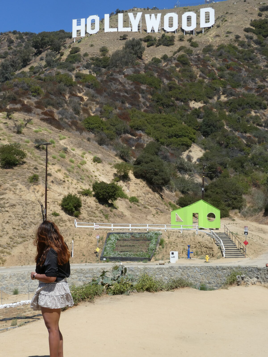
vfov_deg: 35.5
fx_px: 557
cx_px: 134
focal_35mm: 54
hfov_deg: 27.0
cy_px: 178
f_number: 5.6
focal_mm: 9.6
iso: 80
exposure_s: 1/400
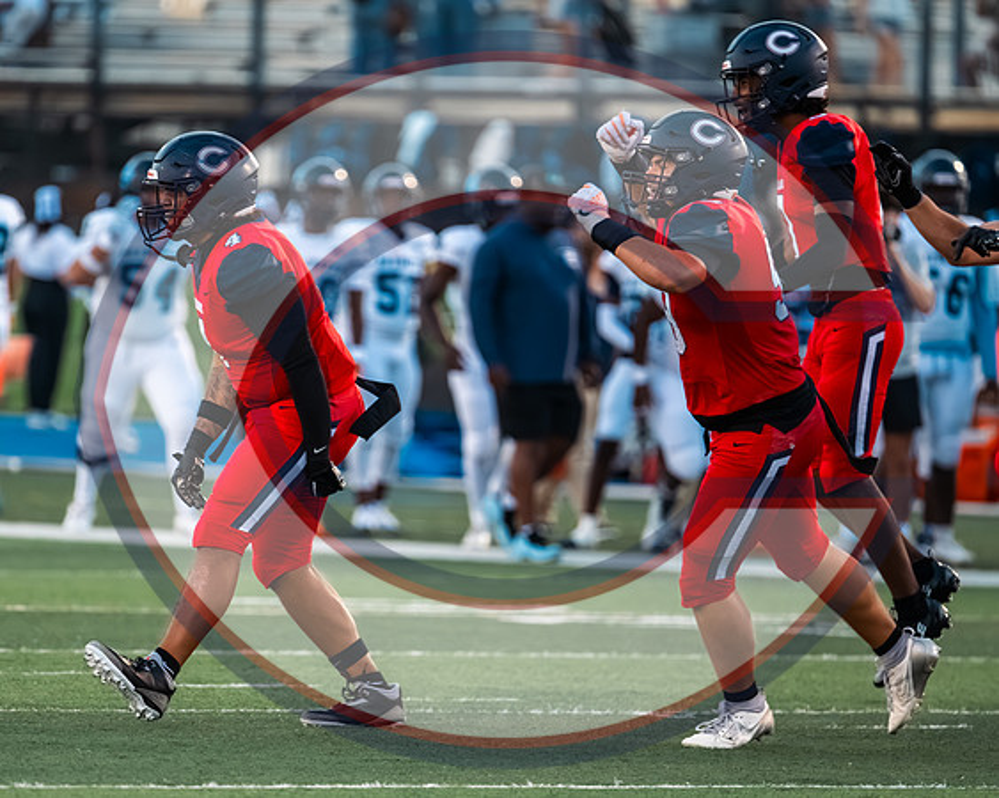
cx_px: 493
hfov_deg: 3.8
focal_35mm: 511
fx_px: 15099
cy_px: 420
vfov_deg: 3.0
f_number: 4.5
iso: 4000
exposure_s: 1/1600
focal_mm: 400
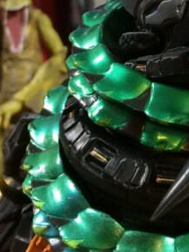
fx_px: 642
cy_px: -16
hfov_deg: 16.1
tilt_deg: -9.8
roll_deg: +0.9
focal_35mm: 88
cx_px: 227
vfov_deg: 21.3
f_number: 2.2
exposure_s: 1/33
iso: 80
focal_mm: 4.15
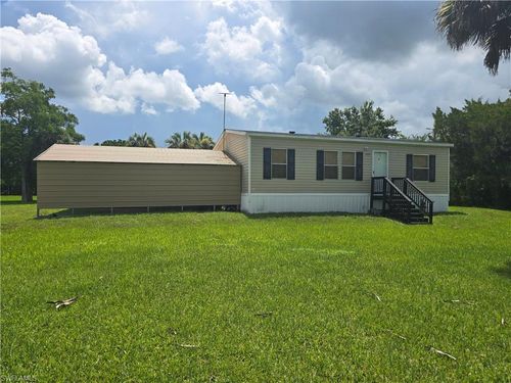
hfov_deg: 73.9
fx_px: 340
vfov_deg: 58.9
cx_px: 256
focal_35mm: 23
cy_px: 192
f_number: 1.7
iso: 12
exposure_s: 1/1105
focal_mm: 6.3
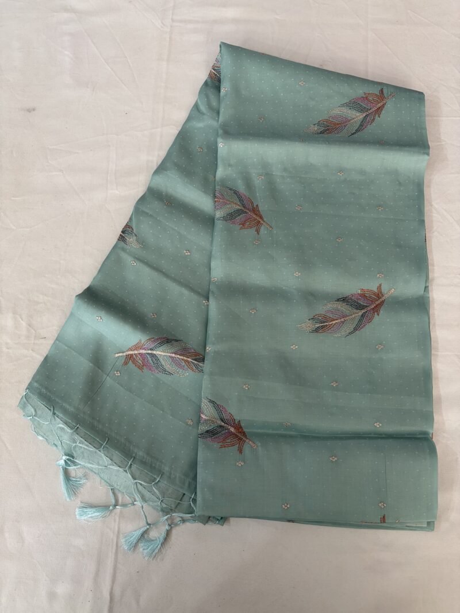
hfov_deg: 53.1
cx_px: 230
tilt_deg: -75.6
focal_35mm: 26
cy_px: 306
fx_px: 461
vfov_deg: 67.3
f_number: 1.6
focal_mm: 5.96
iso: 100
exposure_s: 1/50
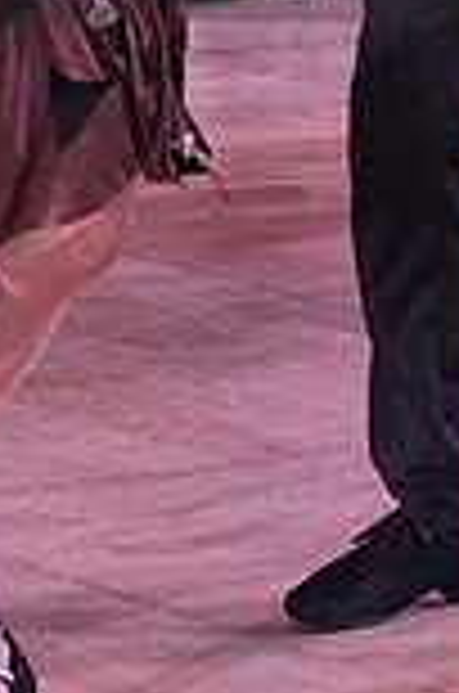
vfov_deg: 4.9
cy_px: -126
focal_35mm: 423
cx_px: 308
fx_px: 8126
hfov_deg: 3.2
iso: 3200
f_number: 7.1
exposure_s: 1/250
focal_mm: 75
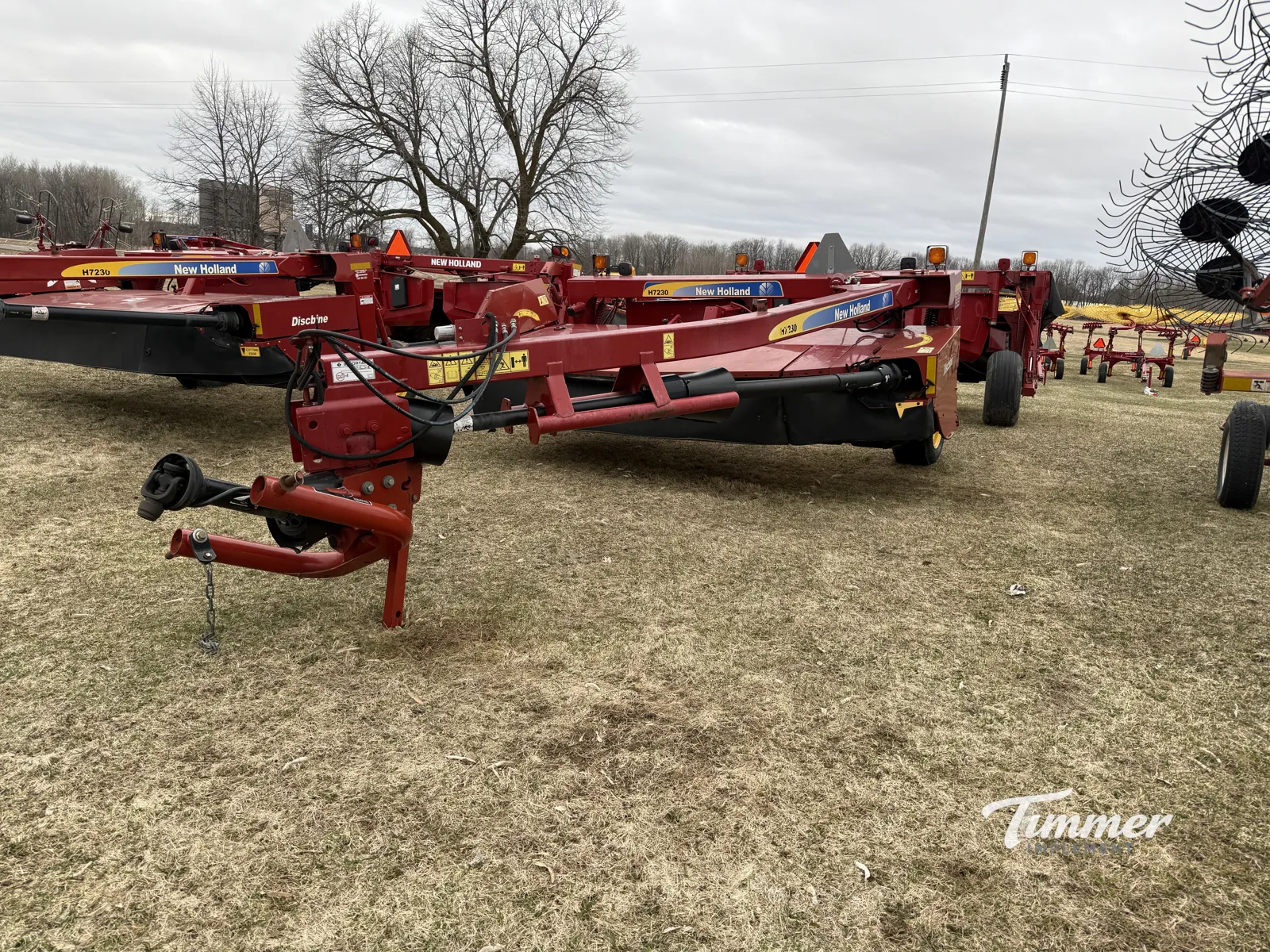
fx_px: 881
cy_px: 476
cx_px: 635
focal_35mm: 24
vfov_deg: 56.8
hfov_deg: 71.6
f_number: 1.78
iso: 64
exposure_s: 1/220
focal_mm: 6.76
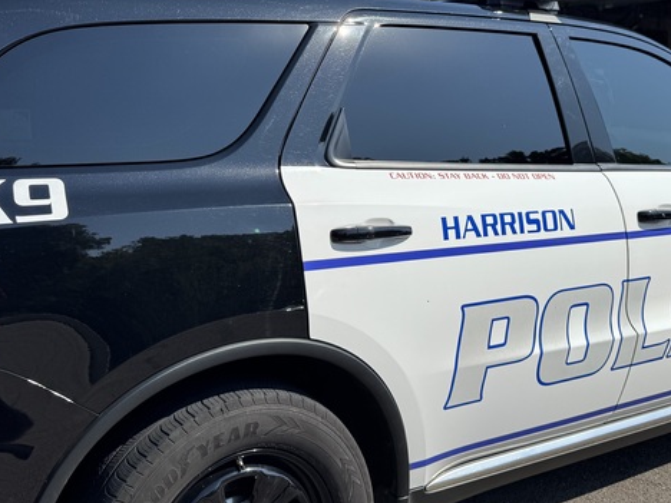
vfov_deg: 34.5
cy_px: 130
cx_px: 305
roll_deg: -2.3
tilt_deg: +1.5
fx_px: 795
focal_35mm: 41
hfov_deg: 45.7
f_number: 1.78
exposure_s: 1/5814
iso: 80
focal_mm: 6.76
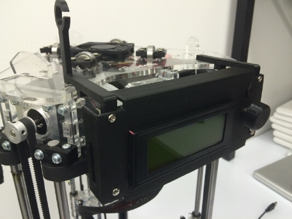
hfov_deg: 61.6
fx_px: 245
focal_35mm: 29
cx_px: 146
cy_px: 110
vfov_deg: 48.2
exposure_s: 1/30
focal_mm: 4.15
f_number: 2.2
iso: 125
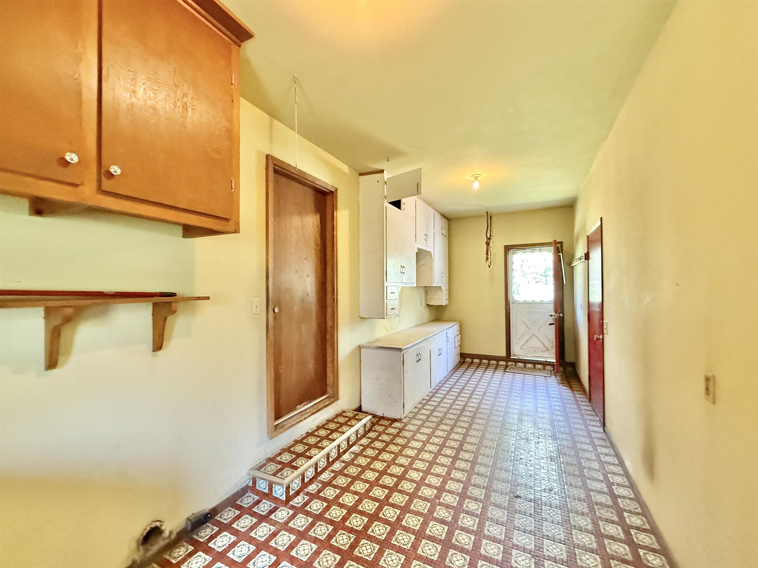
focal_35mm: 14
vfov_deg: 85.7
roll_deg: -2.3
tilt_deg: +1.9
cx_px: 379
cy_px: 284
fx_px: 307
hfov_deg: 102.1
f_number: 2.2
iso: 640
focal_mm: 2.22
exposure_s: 1/60
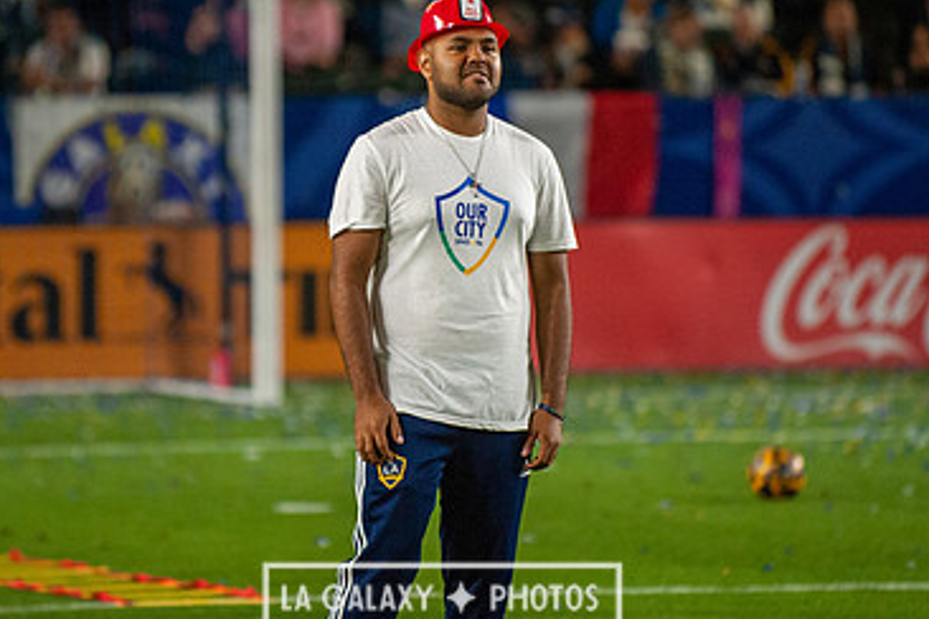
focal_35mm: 317
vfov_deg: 4.3
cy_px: 216
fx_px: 8180
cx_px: 442
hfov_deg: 6.5
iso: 3200
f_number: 2.8
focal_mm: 200
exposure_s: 1/2500
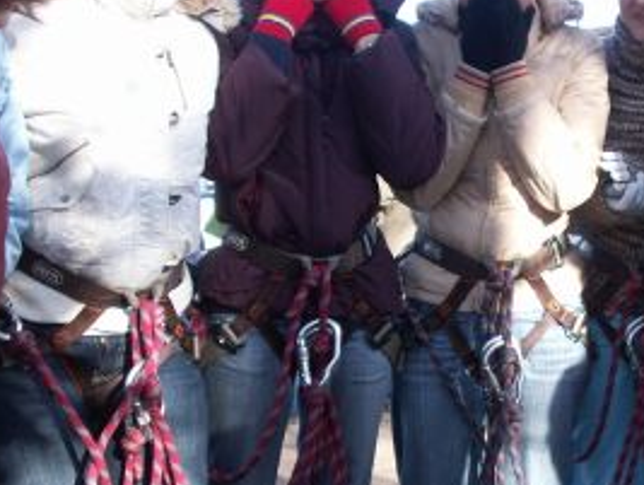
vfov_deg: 17.8
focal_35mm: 83
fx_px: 1546
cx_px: 574
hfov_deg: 23.0
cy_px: 311
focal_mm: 7.7
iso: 50
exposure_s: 1/100
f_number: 3.5
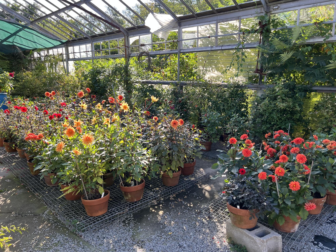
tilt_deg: -11.5
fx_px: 252
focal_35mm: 26
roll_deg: -0.2
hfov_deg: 67.3
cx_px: 168
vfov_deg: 53.1
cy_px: 126
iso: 50
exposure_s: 1/584
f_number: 1.5
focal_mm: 5.7
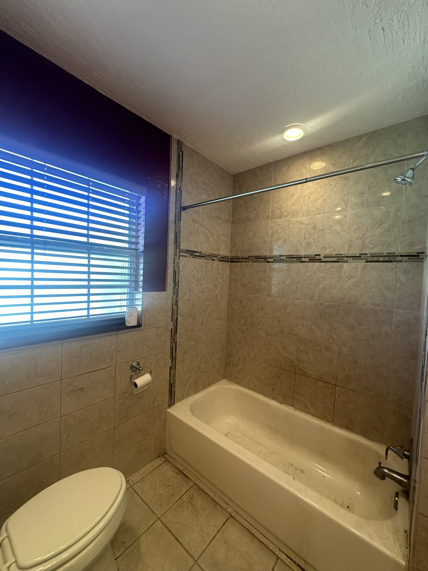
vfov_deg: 102.1
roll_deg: -4.3
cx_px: 214
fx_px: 231
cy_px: 286
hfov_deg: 85.7
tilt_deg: -2.0
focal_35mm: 14
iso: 200
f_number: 2.2
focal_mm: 2.22
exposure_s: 1/60
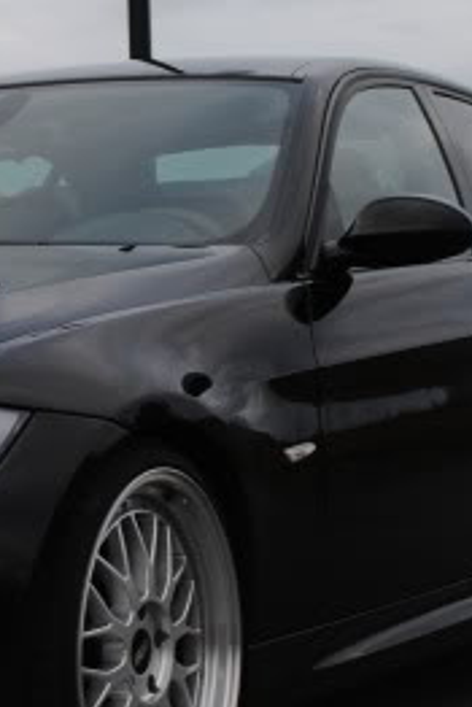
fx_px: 2533
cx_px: -58
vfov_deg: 15.9
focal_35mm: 129
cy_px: 320
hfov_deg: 10.5
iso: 160
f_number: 5.6
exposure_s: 1/125
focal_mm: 22
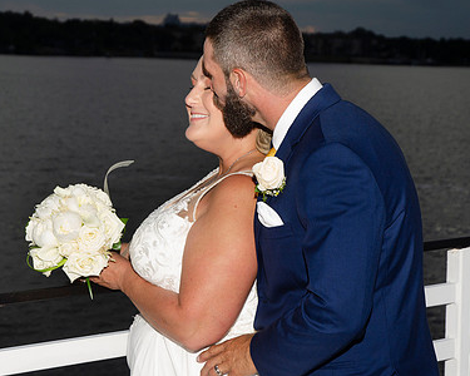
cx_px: 192
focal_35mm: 100
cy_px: 168
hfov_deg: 19.2
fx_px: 1391
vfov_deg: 15.4
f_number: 5.6
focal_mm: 46
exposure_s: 1/250
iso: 200
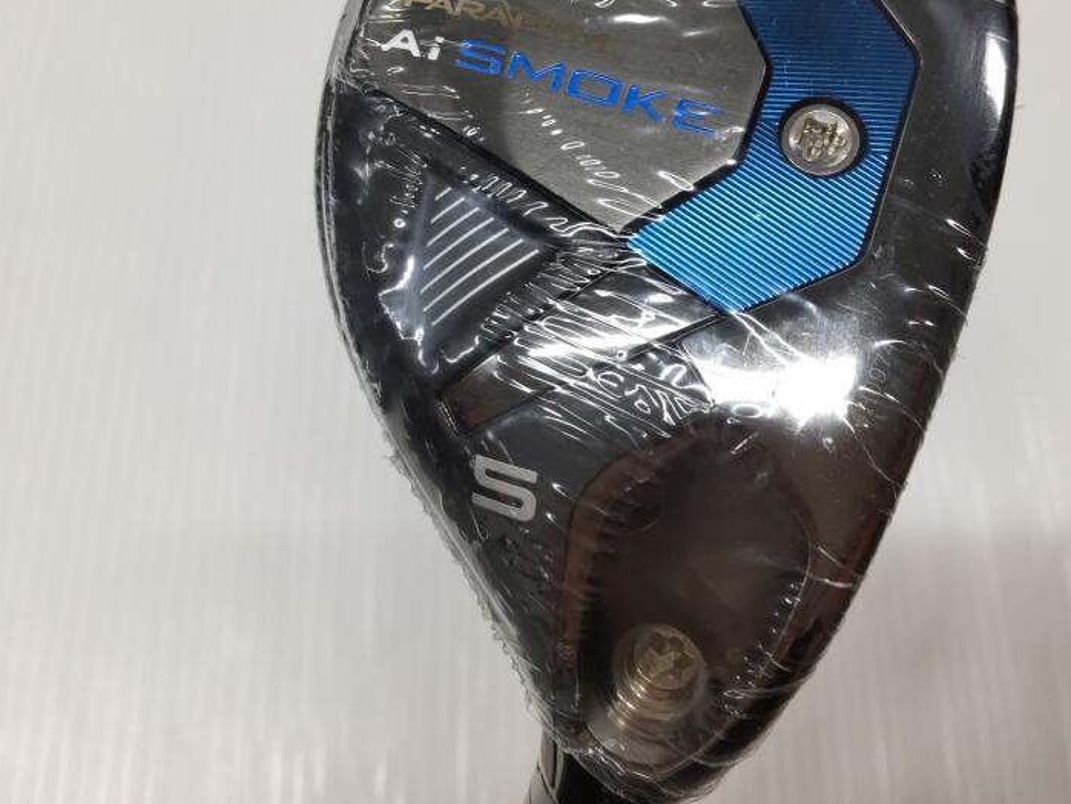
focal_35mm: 33
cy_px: 269
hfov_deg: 55.3
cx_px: 582
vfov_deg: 42.4
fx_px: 1021
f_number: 2
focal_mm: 3.43
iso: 85
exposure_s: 1/50
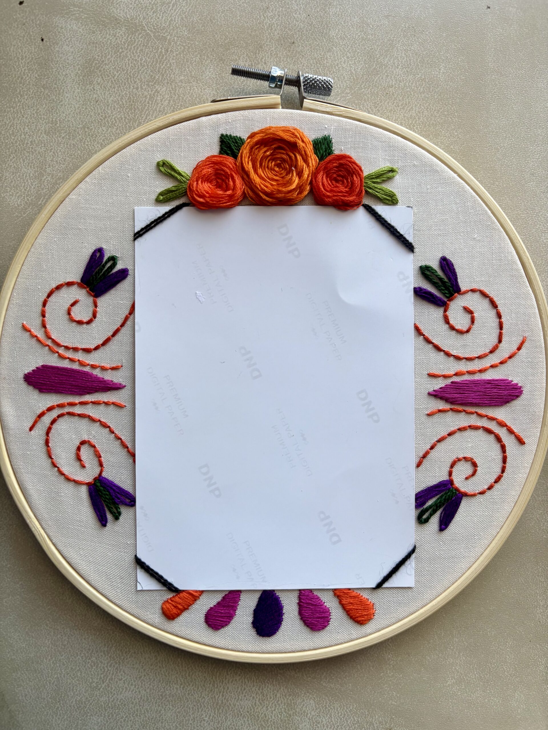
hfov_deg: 53.1
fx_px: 549
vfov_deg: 67.3
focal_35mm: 26
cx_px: 274
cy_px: 365
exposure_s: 1/120
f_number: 1.6
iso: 125
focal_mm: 5.96
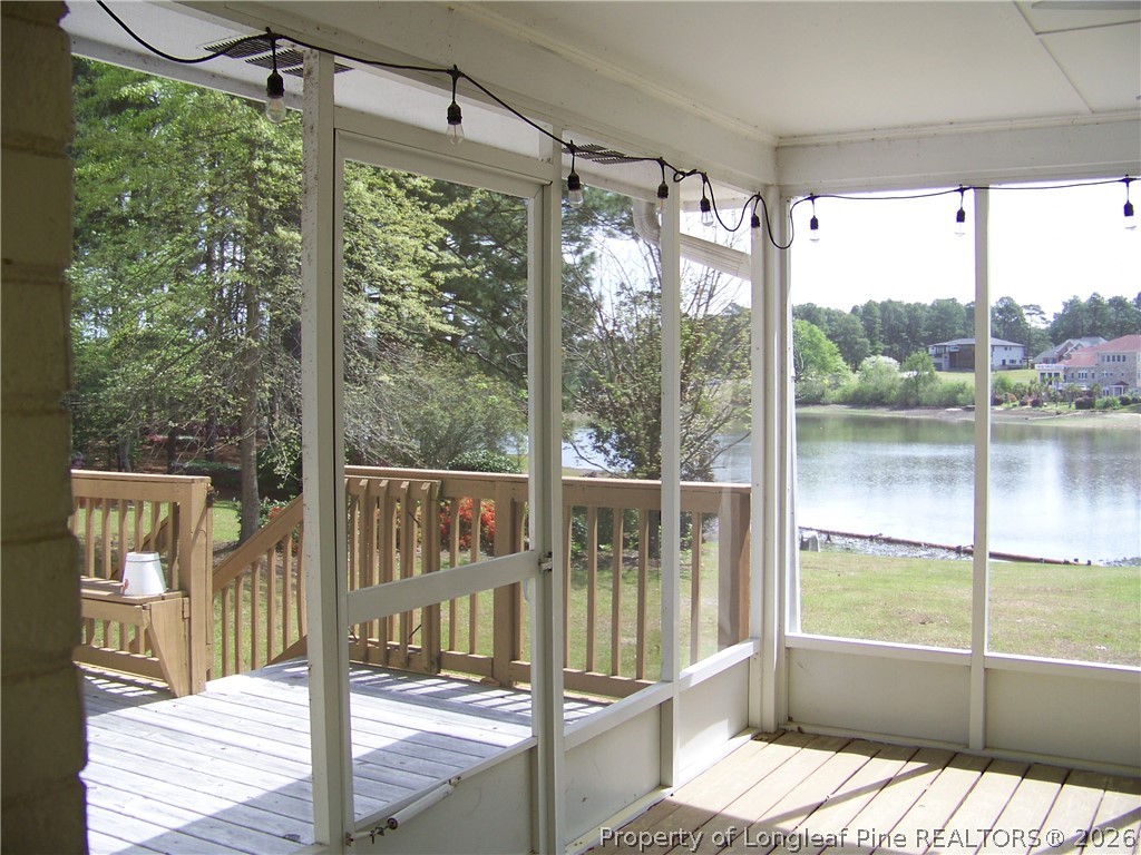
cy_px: 428
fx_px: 1187
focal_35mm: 36
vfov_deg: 39.7
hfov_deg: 51.4
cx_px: 570
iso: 64
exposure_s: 1/250
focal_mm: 5.85
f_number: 2.8
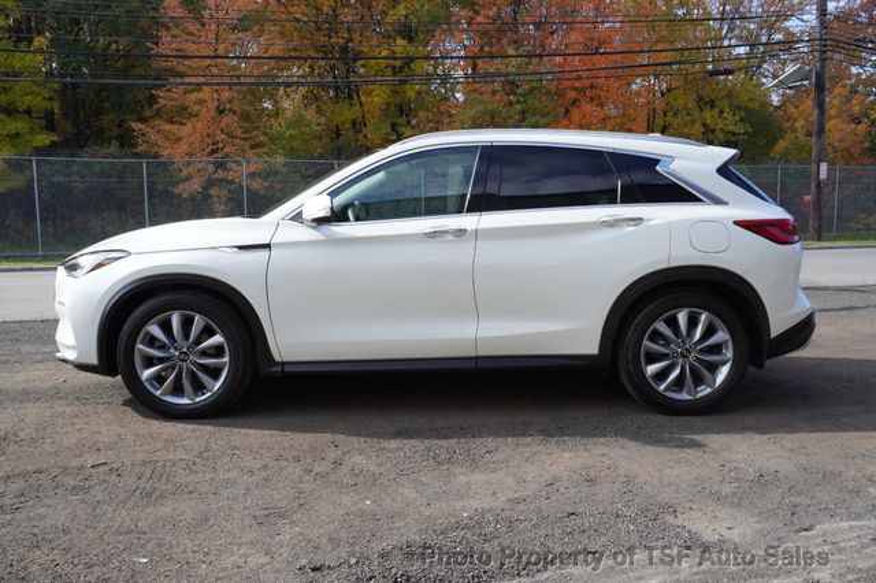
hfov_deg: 62.0
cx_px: 438
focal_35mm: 30
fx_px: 730
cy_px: 292
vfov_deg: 43.6
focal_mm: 20
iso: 320
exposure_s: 1/250
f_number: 9
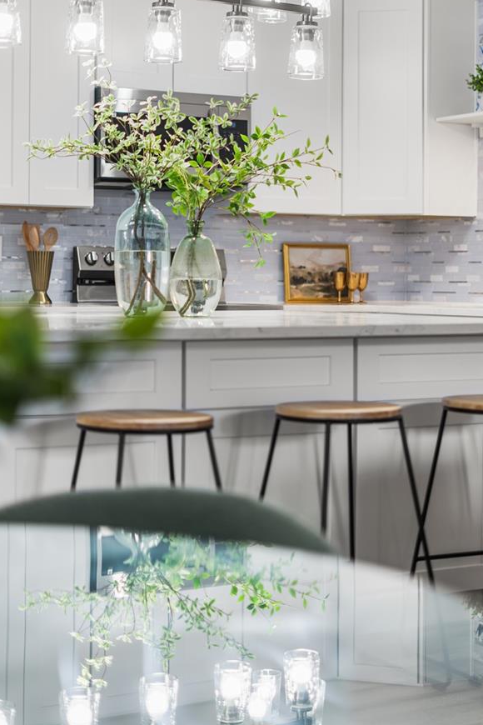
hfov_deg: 19.7
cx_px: 290
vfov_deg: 29.1
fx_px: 1389
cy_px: 267
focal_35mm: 69
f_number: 1.8
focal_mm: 50
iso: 200
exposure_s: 1/60
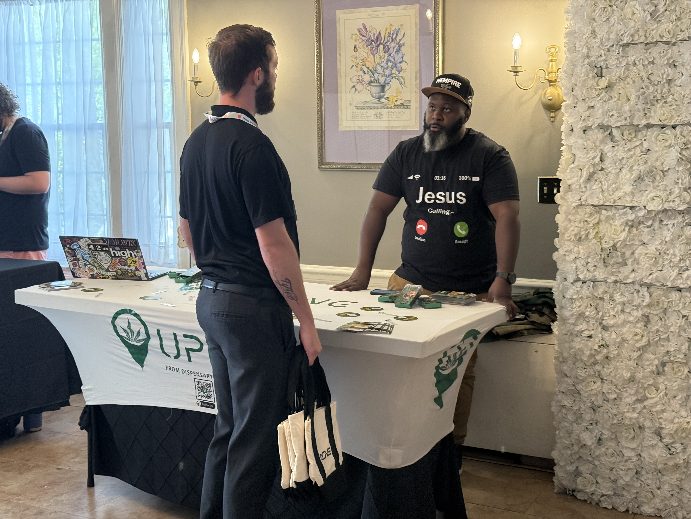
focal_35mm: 48
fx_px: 958
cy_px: 260
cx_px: 346
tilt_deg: -7.0
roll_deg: +0.5
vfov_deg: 30.3
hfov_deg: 39.7
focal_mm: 6.76
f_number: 1.78
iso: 160
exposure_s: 1/60
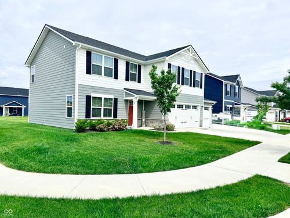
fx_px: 201
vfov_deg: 56.8
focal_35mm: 24
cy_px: 109
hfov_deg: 71.6
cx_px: 145
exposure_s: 1/8130
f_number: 1.78
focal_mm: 6.76
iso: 80
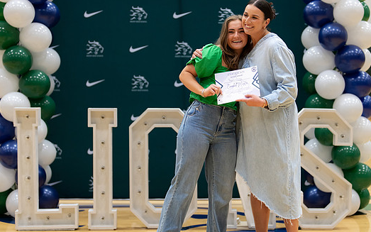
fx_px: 718
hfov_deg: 28.9
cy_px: 111
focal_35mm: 71
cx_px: 221
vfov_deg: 18.4
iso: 400
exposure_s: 1/320
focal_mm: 50
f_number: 1.2
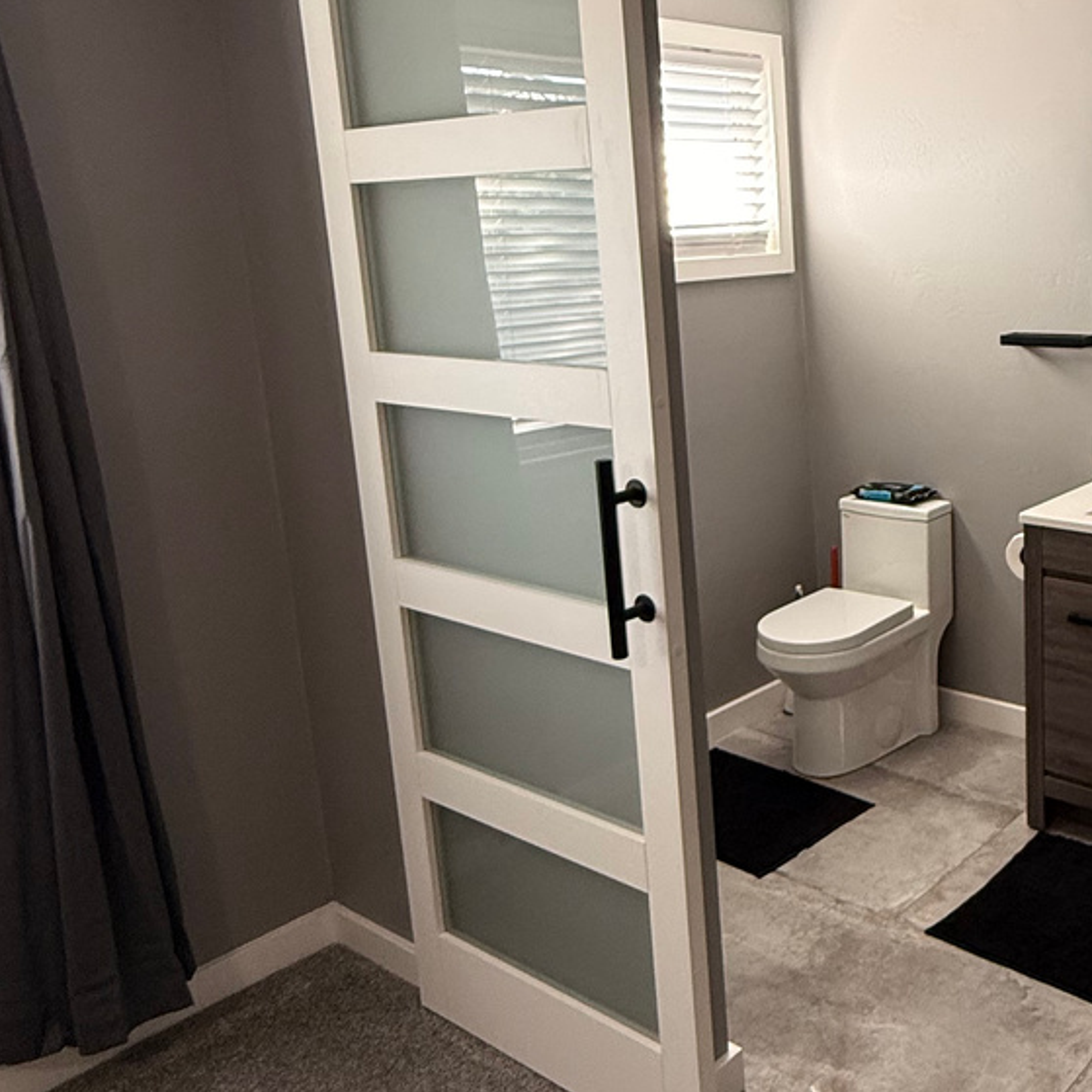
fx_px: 1213
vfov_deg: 48.2
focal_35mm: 34
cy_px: 453
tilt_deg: -10.1
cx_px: 953
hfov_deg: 44.7
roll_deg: +2.0
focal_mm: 2.22
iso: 200
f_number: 2.2
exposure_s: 1/99
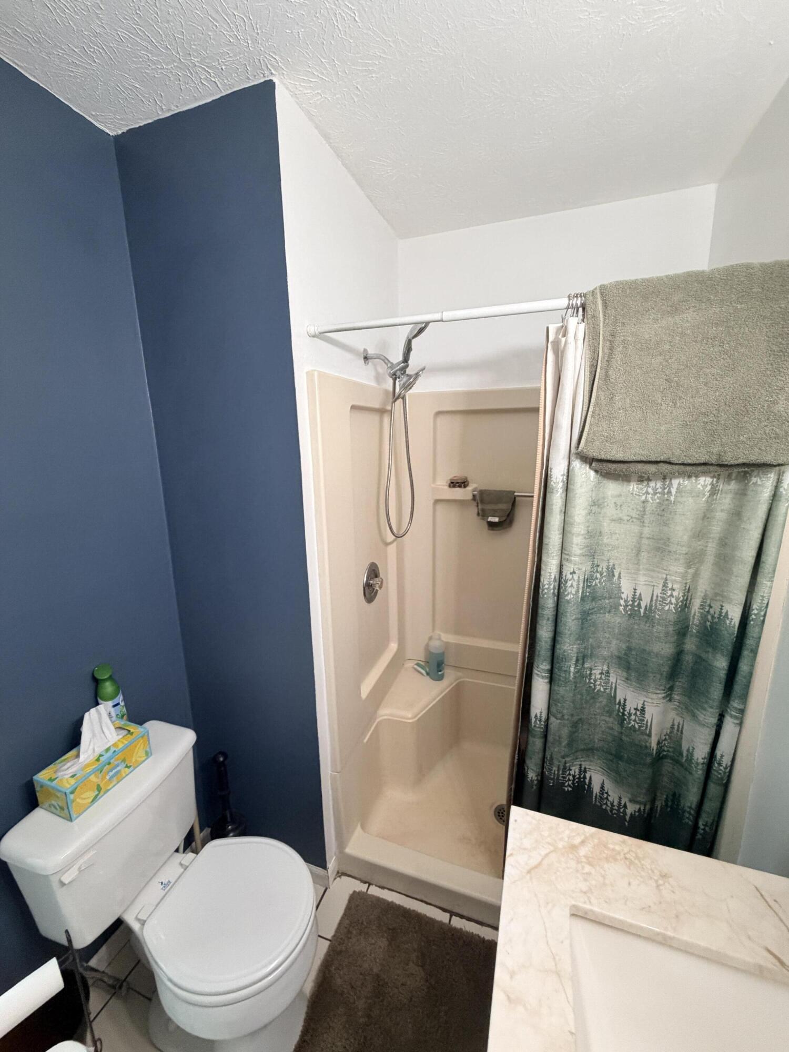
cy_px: 526
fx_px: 425
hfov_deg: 85.7
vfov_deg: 102.1
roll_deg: +2.1
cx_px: 394
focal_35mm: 14
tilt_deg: -12.0
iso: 250
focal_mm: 2.22
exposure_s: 1/60
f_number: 2.2
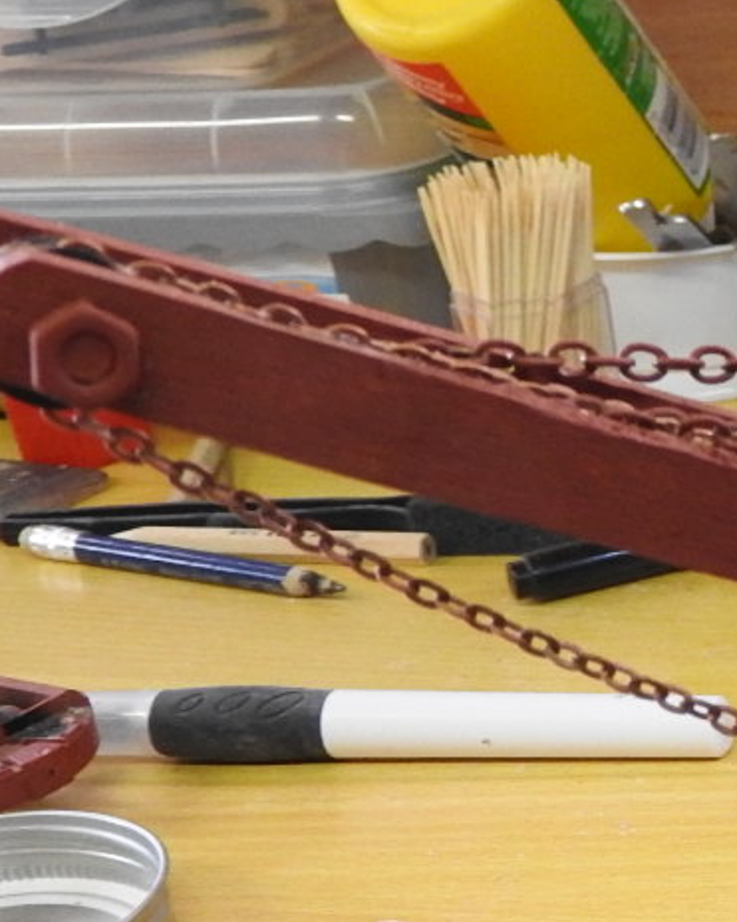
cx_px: 1383
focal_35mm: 101
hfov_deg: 13.5
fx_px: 2755
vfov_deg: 18.9
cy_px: 662
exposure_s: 1/30
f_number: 3.5
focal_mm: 5.4
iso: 320
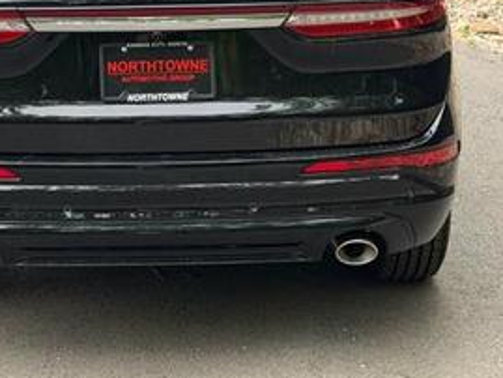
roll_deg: +3.9
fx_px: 1308
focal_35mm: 90
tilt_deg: -9.7
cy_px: 56
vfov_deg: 16.3
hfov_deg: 21.5
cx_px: 108
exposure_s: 1/493
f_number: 1.78
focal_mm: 6.76
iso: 80
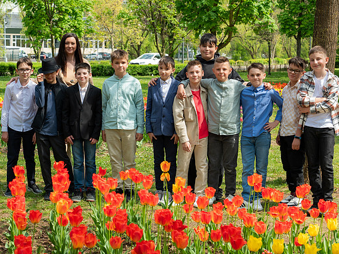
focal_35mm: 71
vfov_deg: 20.7
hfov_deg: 27.4
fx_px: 695
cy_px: 126
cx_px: 170
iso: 400
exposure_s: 1/500
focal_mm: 60
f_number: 5.6
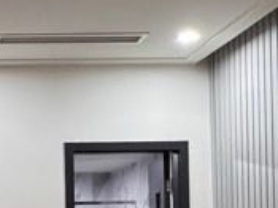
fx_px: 658
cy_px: 240
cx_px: -54
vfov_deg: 17.3
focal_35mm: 82
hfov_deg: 22.1
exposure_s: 1/100
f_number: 2.2
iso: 320
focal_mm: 2.22
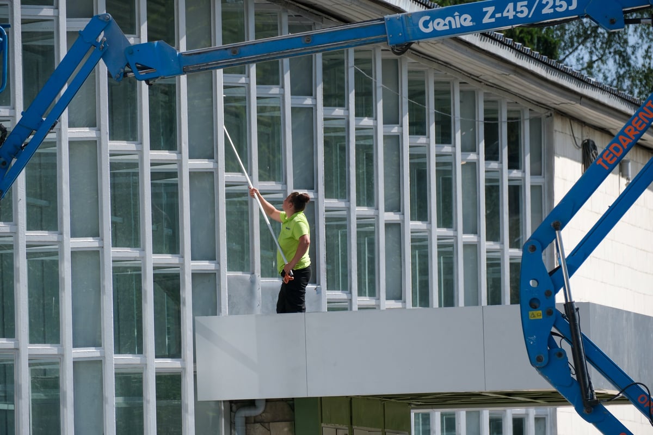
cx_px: 326
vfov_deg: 3.3
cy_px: 218
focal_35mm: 418
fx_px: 7579
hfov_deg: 4.9
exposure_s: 1/1000
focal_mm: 278.4
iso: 320
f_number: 6.4
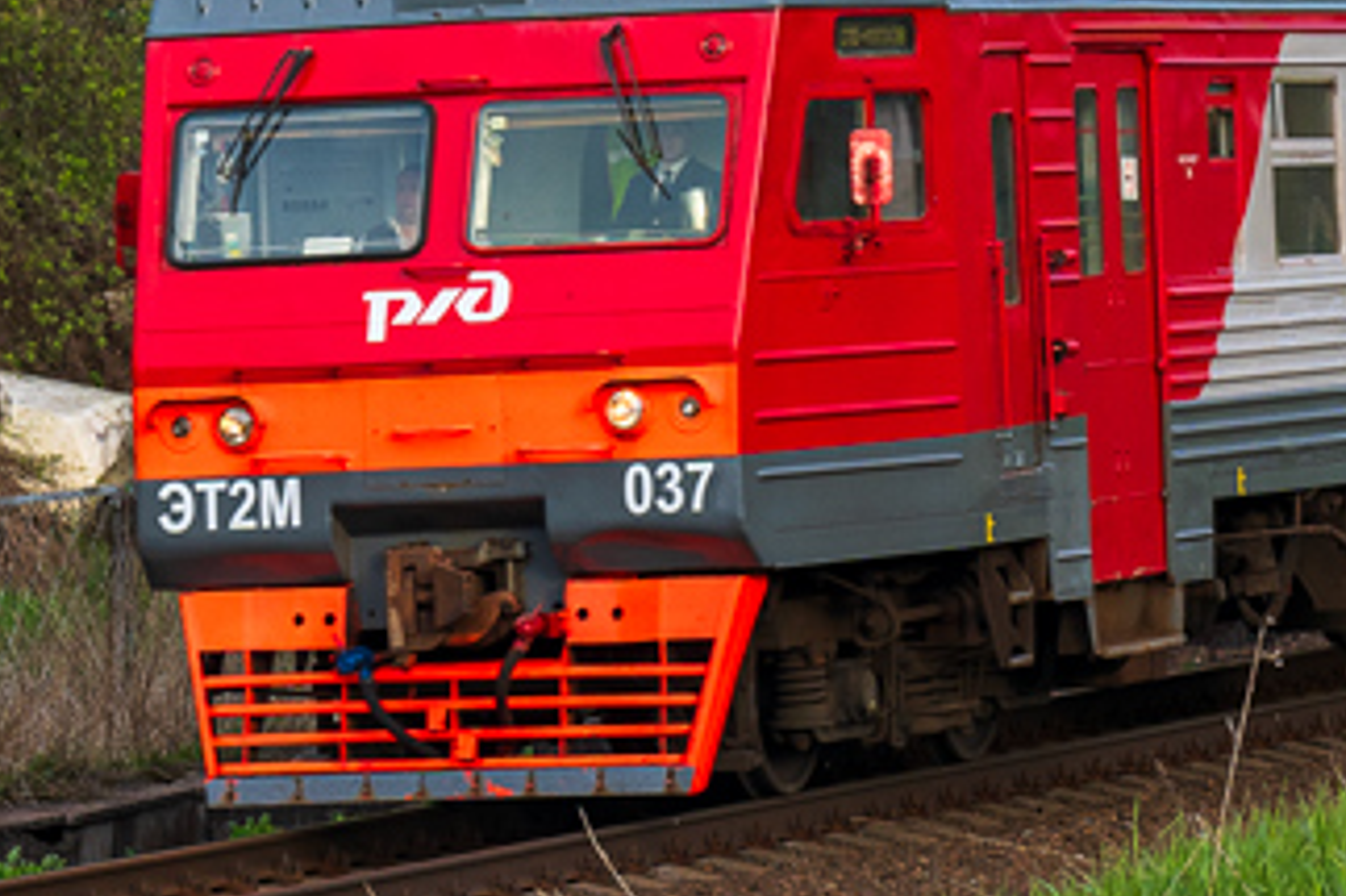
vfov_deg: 4.6
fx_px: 11098
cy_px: -19
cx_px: 1396
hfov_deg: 6.9
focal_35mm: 297
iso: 400
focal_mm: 75
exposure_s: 1/500
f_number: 7.1
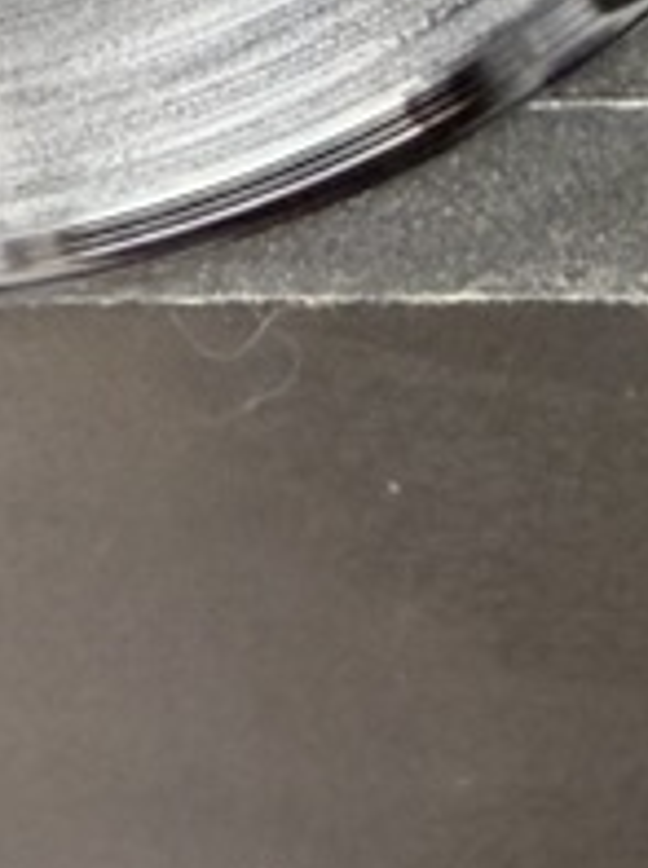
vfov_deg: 12.7
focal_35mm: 125
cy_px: -1119
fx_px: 3130
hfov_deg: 11.4
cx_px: -300
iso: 250
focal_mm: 2.22
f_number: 2.2
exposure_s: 1/99
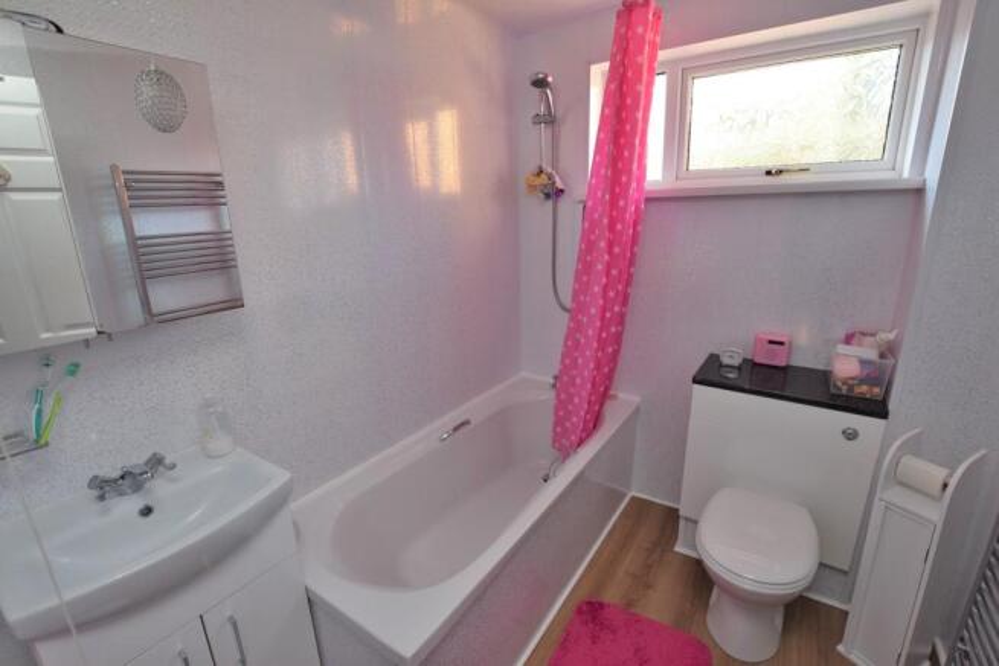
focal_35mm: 15
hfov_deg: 100.4
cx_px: 500
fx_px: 416
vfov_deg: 77.4
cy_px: 333
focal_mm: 10
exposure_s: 1/125
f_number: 5.6
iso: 800
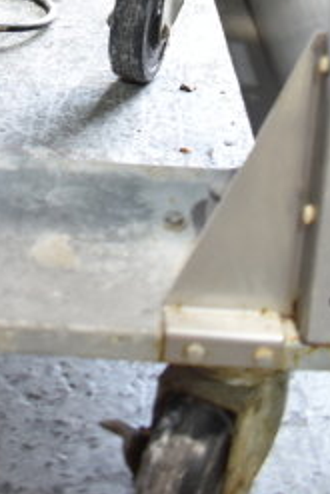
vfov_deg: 17.8
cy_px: -285
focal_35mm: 100
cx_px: -72
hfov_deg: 13.3
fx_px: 1373
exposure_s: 1/30
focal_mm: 18
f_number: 3.5
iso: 640
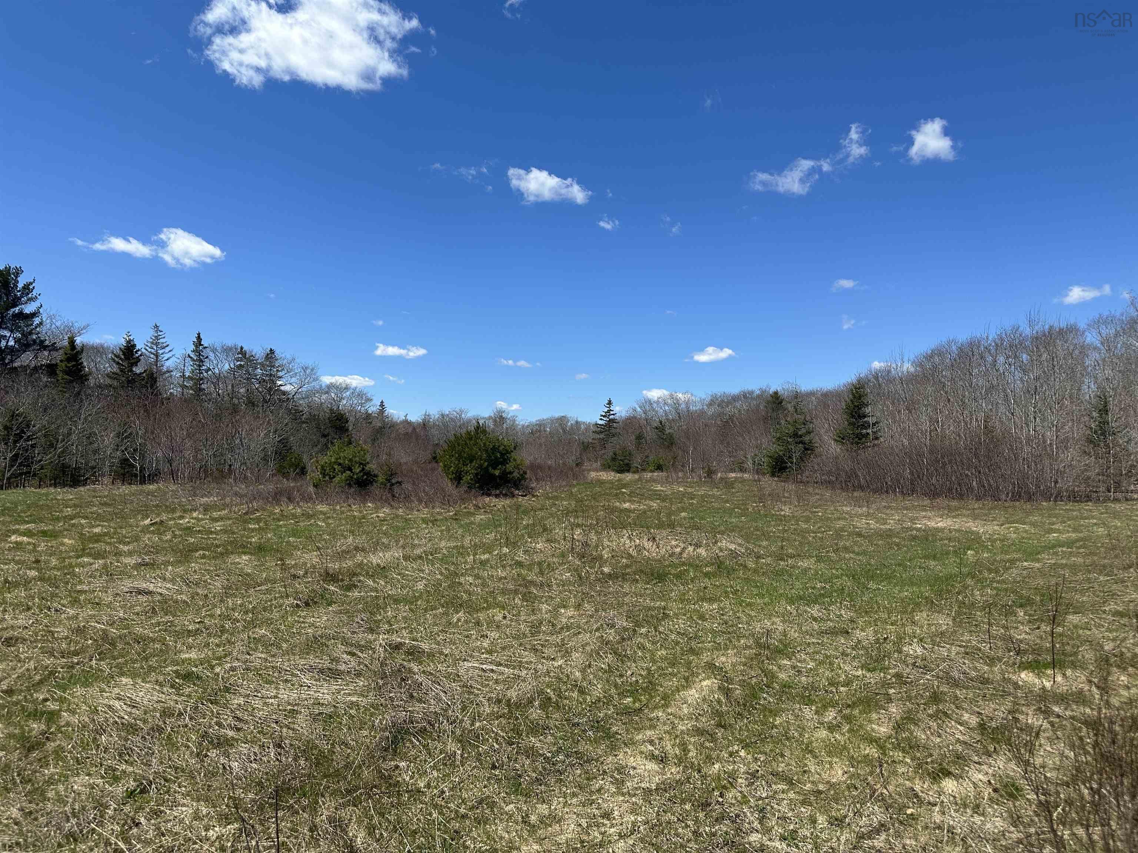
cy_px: 426
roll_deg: -0.9
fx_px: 789
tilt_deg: +3.2
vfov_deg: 56.8
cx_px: 569
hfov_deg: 71.6
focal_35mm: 24
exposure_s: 1/5000
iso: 80
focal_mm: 6.86
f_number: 1.78
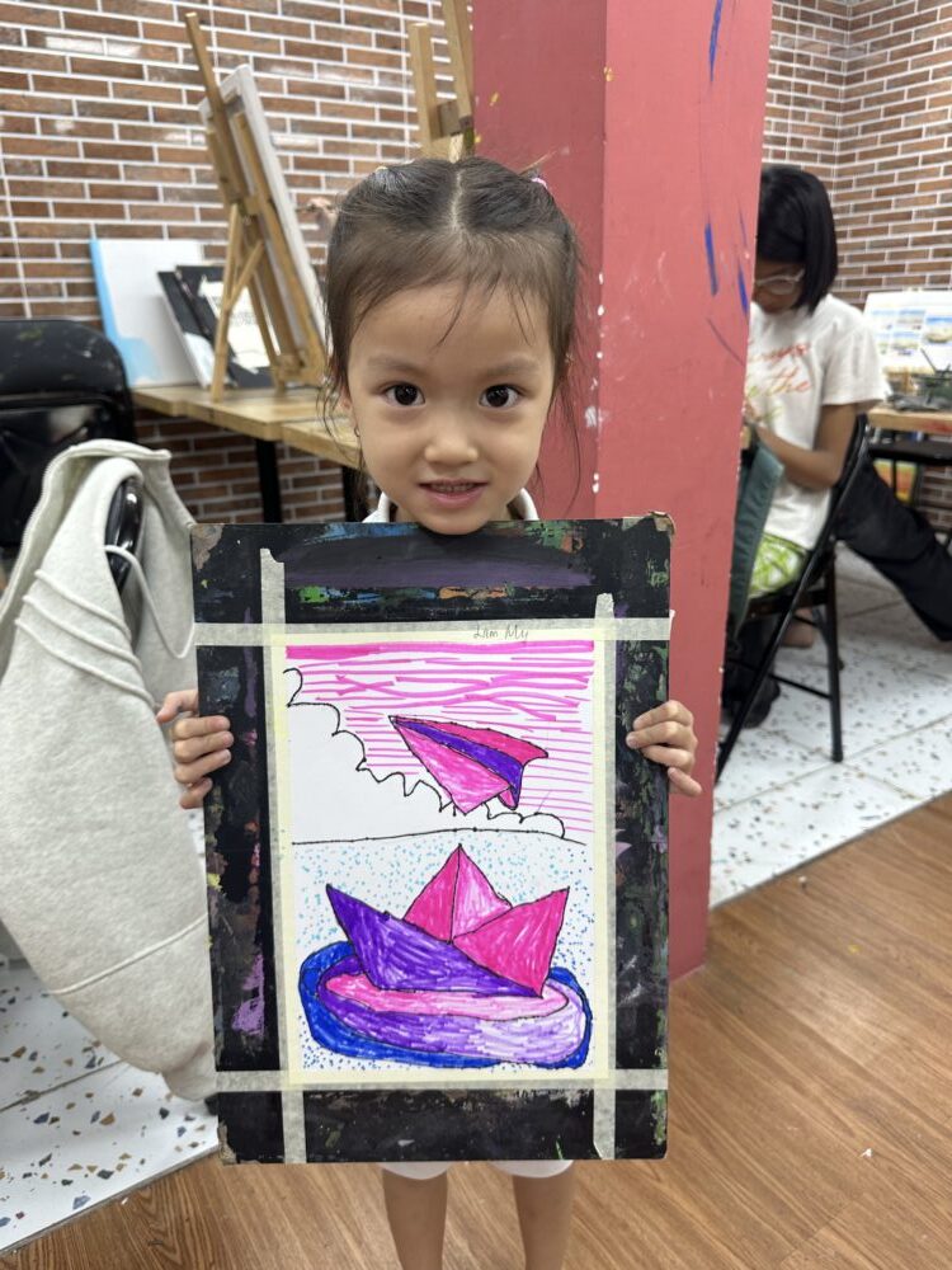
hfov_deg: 56.8
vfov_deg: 71.6
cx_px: 476
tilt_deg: -18.9
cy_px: 635
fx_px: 880
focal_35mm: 24
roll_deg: +1.0
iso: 64
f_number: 1.78
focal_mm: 6.86
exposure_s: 1/100
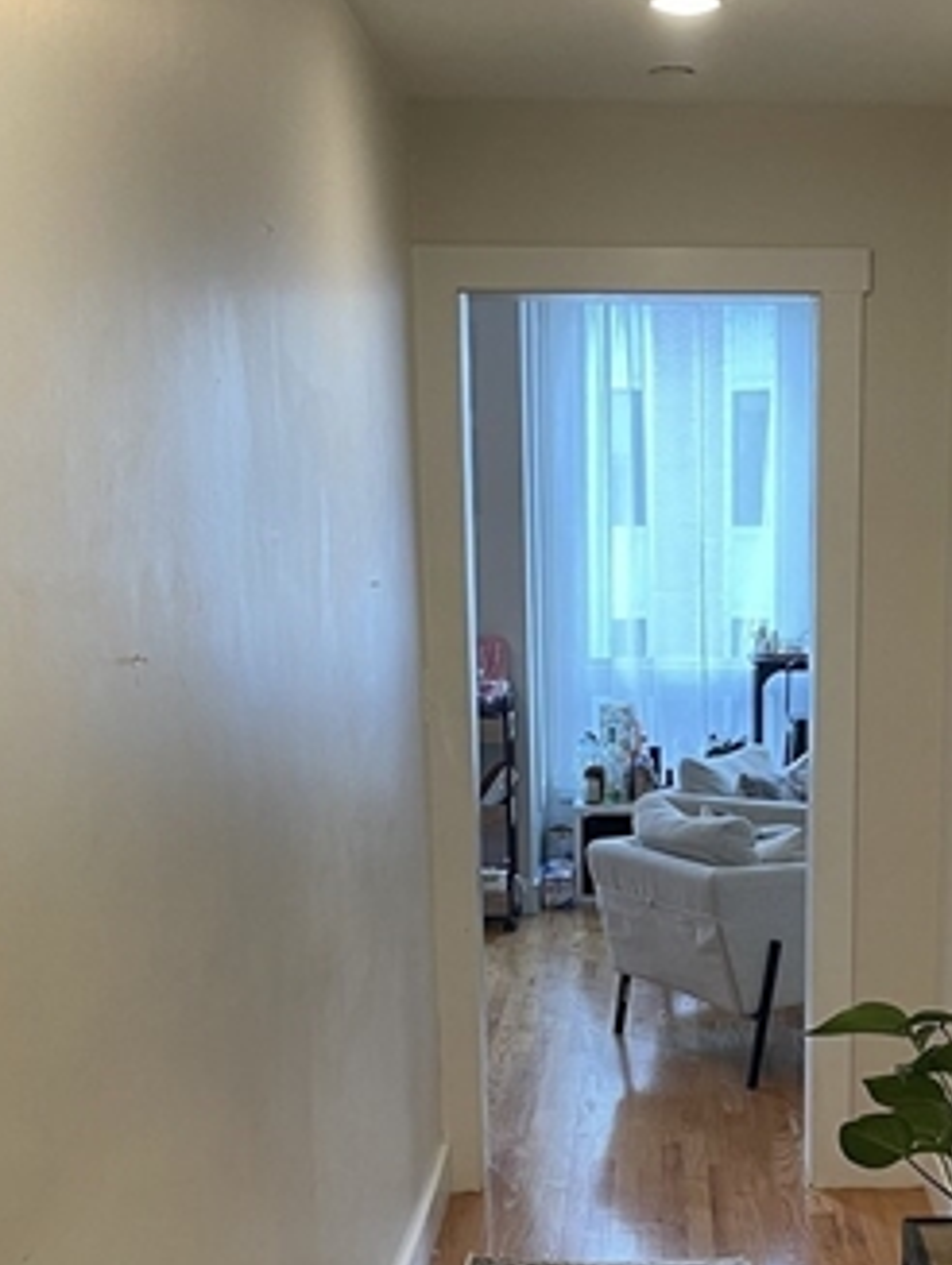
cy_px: 1037
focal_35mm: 61
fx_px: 2232
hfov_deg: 23.8
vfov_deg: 30.8
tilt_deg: -11.9
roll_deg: +0.1
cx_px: 720
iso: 80
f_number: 1.6
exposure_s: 1/60
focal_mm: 4.2
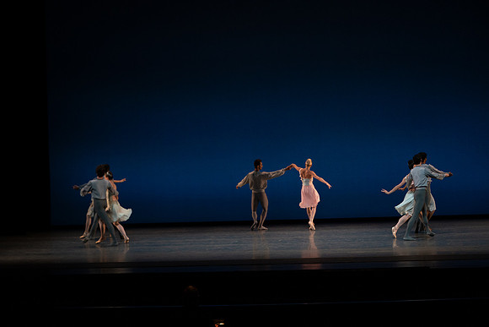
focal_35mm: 87
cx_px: 244
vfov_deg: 15.7
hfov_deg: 23.4
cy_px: 164
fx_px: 1182
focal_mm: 87
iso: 3200
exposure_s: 1/500
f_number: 8
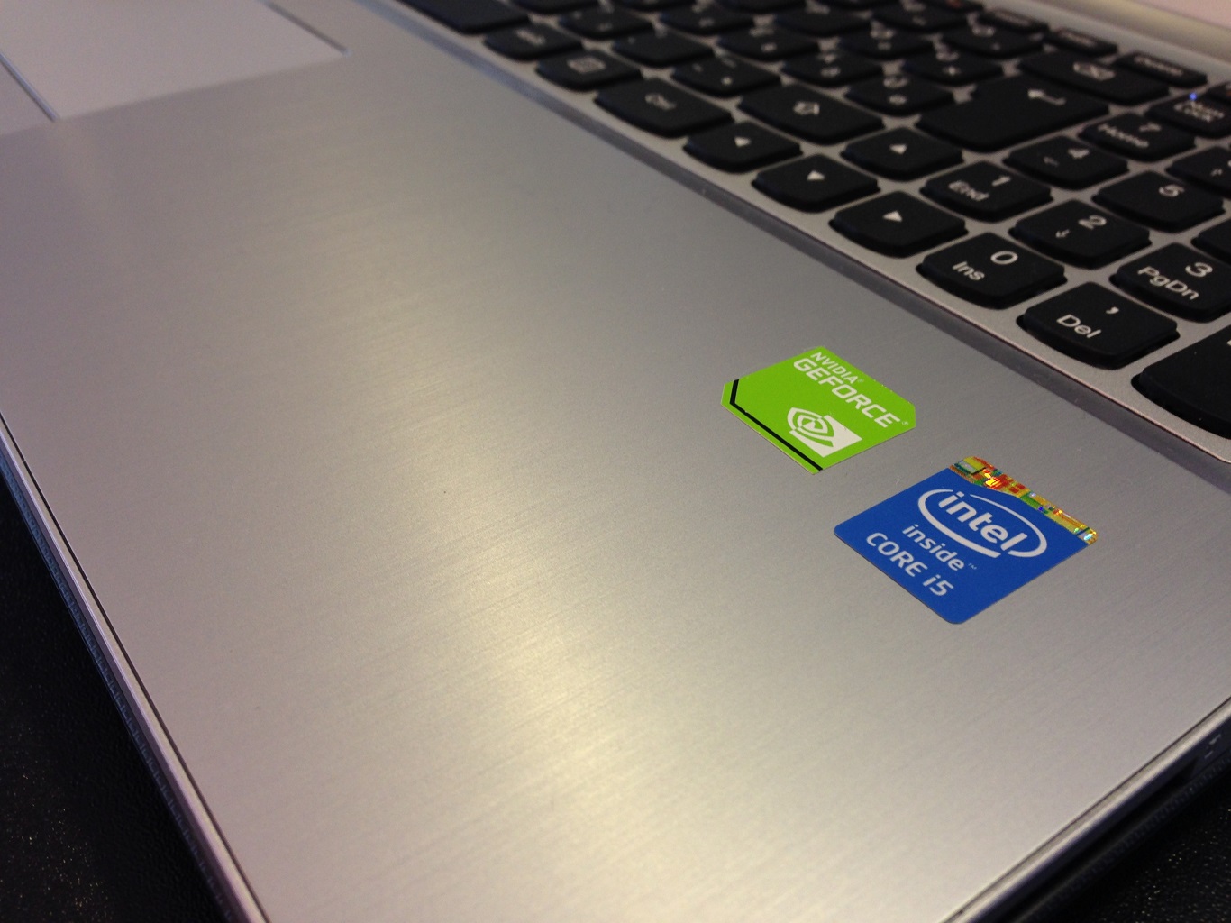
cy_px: 462
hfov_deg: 55.4
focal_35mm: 33
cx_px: 616
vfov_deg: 42.9
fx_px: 1173
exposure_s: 1/20
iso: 50
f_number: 2.4
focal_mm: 4.12
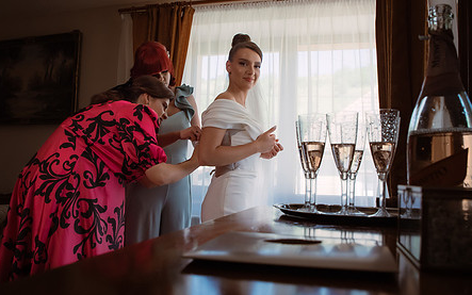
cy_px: 146
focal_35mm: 32
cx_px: 234
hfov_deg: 59.6
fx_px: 412
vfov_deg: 39.4
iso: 800
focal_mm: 24
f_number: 8
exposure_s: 1/250
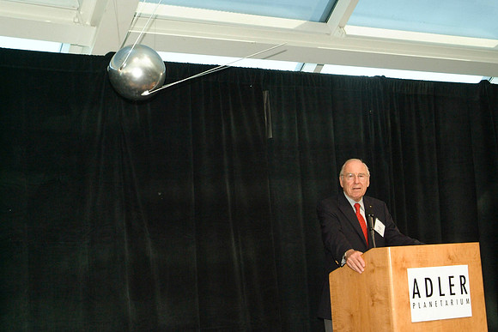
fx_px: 789
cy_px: 166
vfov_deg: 23.8
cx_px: 249
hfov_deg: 35.0
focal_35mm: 57
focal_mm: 38
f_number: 11
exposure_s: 1/90
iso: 1600
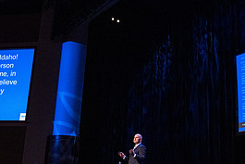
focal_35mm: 55
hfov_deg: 36.1
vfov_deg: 24.6
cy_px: 101
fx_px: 374
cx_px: 141
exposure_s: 1/250
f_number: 4
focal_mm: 24
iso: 4000
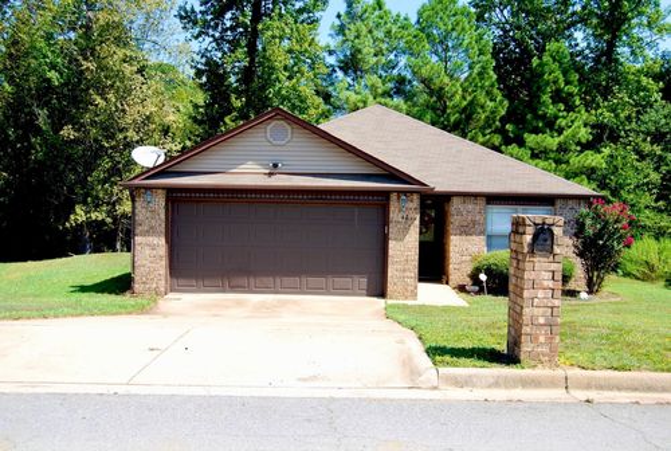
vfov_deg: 32.1
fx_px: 785
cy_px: 226
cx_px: 336
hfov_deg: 46.3
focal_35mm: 42
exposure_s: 1/200
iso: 100
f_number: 7.1
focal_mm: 28
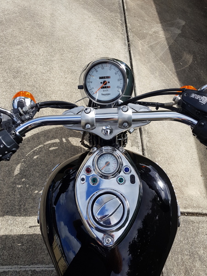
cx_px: 104
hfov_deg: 53.1
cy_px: 138
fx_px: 207
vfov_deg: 67.3
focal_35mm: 26
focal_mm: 4.2
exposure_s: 1/1548
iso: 40
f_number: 1.7
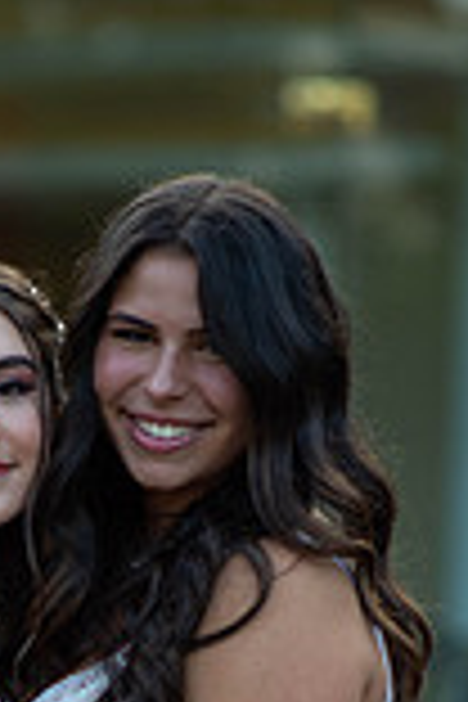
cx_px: -2
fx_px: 4777
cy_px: 783
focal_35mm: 245
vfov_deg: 8.3
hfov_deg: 5.6
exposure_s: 1/1000
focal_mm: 85
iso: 250
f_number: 2
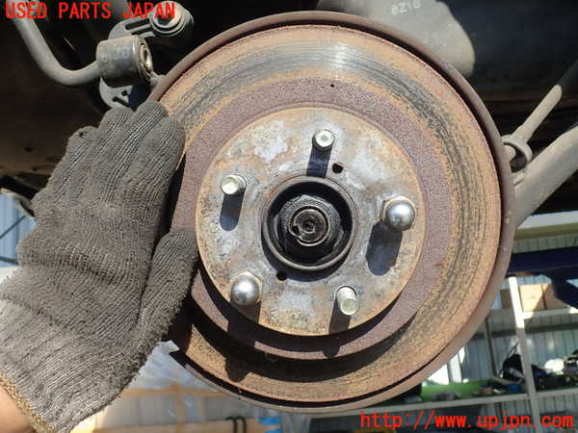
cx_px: 289
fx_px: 501
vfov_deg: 46.8
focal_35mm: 30
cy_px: 216
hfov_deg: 60.0
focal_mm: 5.5
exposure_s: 1/400
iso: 100
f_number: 3.2
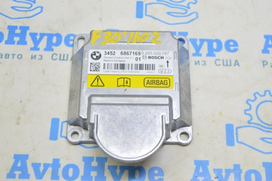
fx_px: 453
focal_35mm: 60
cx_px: 136
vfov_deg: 22.6
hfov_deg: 33.4
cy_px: 90
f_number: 5.6
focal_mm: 40
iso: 400
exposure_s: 1/20
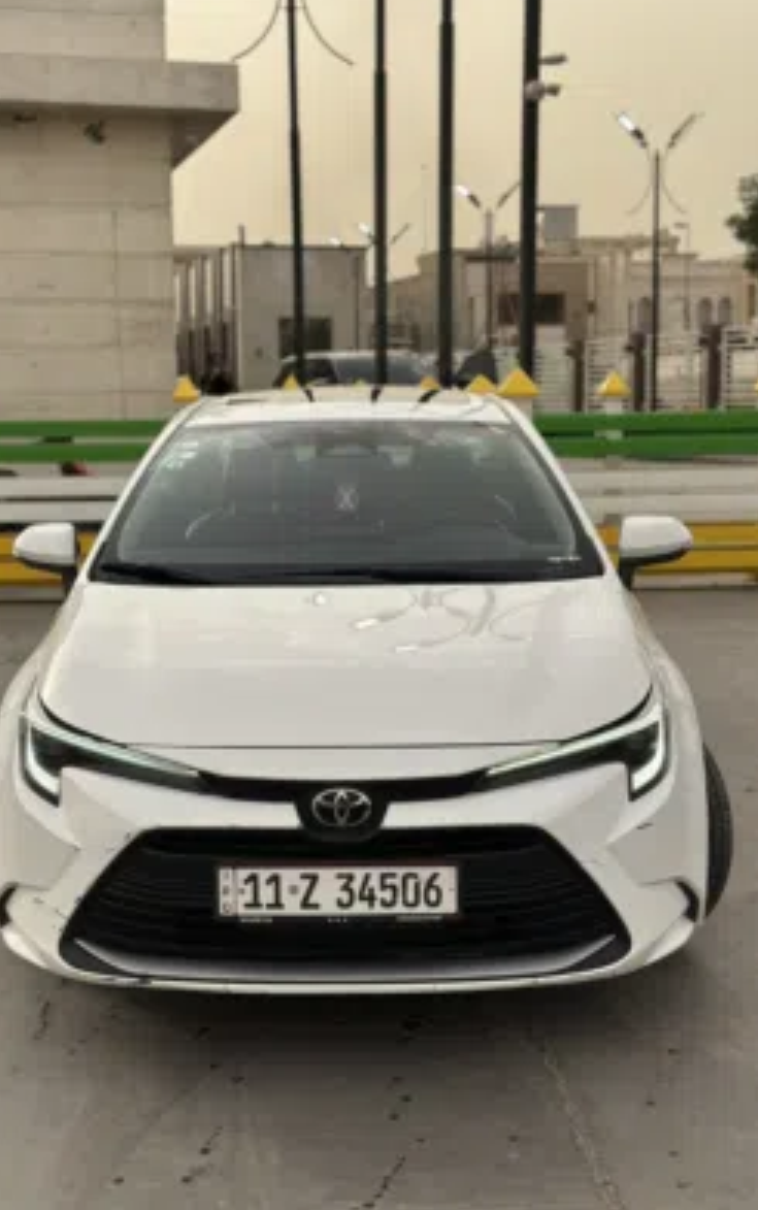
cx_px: 340
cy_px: 594
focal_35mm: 52
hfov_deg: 24.9
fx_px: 1716
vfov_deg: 38.8
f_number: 1.78
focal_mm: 6.86
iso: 80
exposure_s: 1/2028
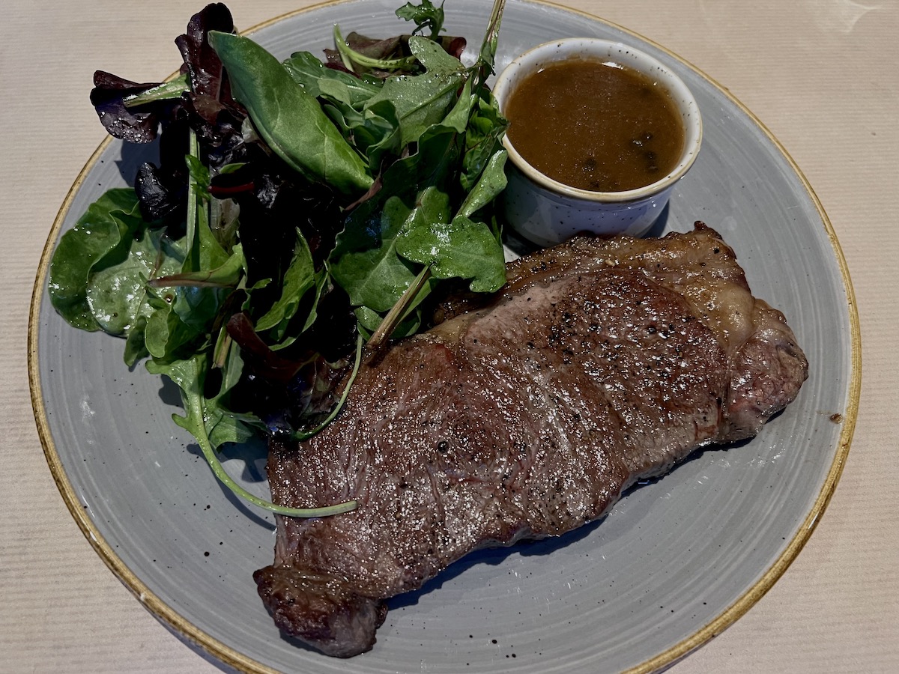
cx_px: 450
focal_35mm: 26
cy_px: 337
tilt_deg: -64.4
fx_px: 675
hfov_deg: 67.3
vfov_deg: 53.1
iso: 320
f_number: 1.5
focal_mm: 5.7
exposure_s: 1/50
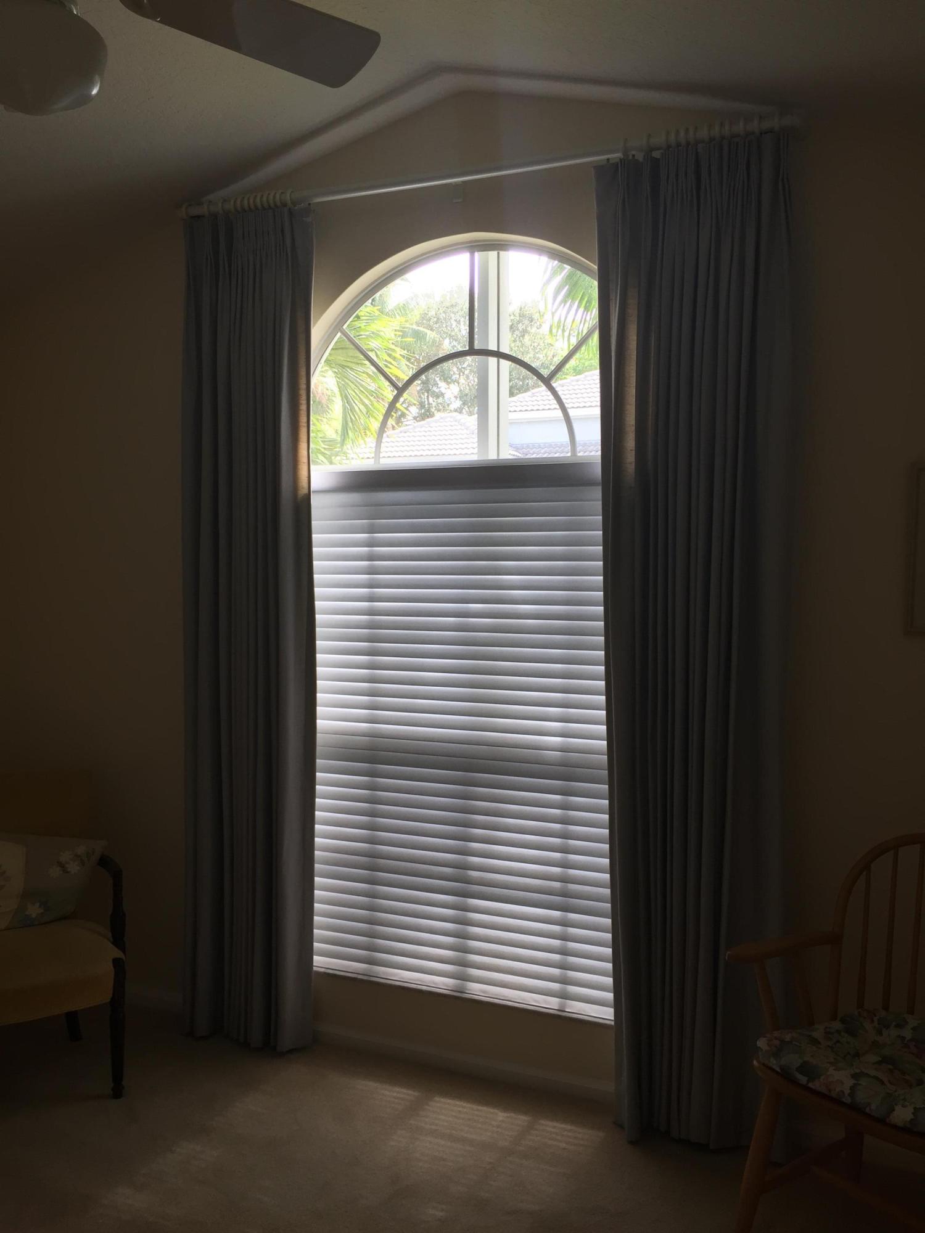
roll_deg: -0.4
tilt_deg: -3.9
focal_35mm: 29
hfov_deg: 48.2
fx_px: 1033
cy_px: 616
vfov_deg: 61.7
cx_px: 462
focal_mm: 4.15
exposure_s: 1/60
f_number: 2.2
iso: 40
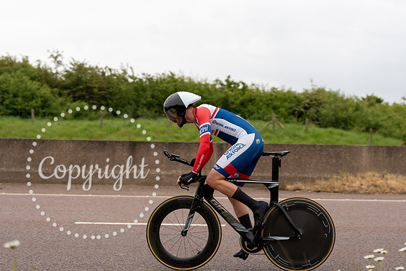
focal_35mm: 70
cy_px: 136
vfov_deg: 19.5
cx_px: 203
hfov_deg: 28.8
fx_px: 790
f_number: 3.5
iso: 320
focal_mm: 70
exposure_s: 1/1000
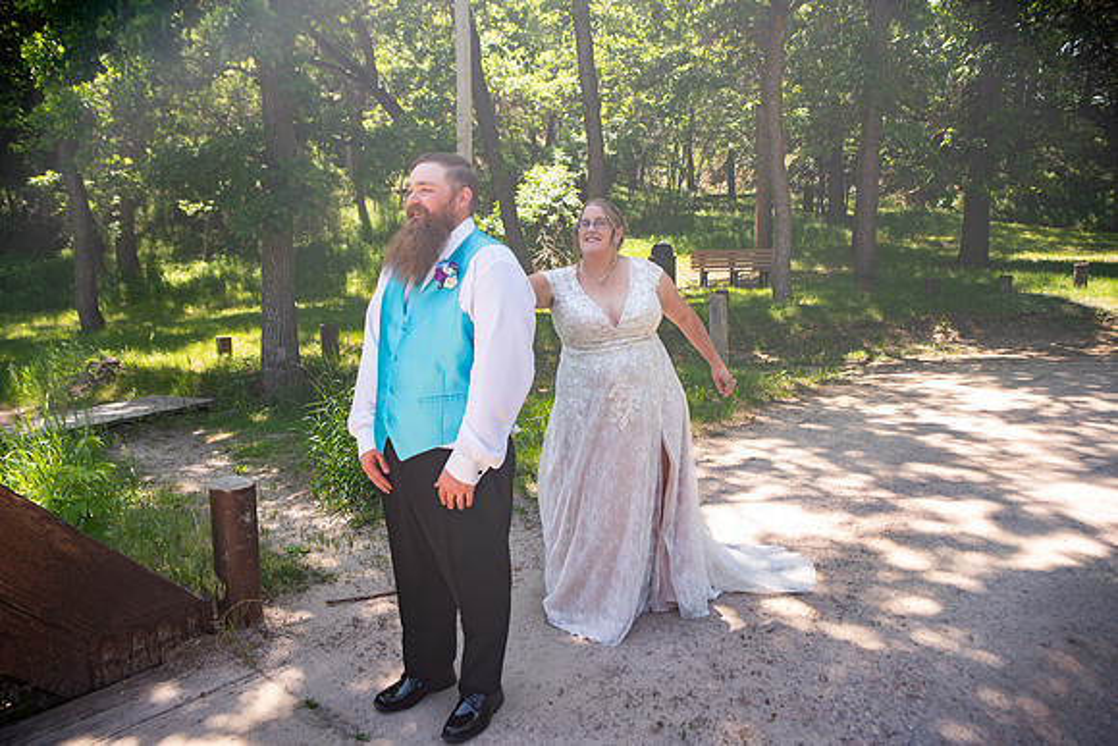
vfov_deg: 53.2
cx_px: 559
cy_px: 373
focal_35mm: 24
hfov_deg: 73.7
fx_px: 745
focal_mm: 24
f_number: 3.5
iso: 31
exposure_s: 1/125
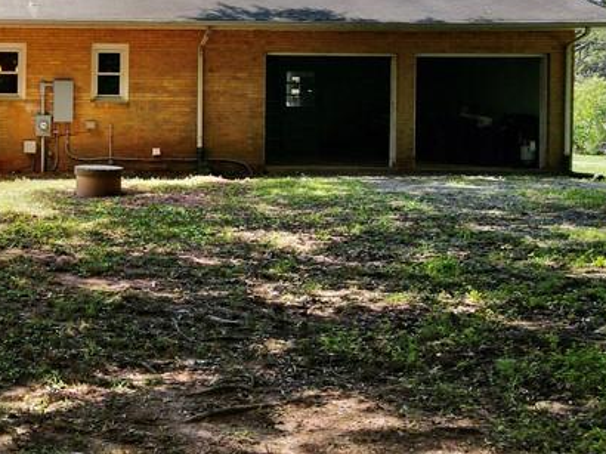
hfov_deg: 29.4
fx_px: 1050
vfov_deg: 24.1
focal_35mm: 60
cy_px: 101
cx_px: -40
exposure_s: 1/80
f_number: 2.8
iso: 100
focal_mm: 4.5
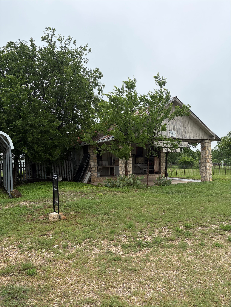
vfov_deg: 67.3
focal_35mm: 26
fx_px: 231
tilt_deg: +0.9
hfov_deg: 53.1
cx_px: 116
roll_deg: +1.5
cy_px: 154
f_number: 1.6
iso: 50
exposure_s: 1/1393
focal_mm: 5.96
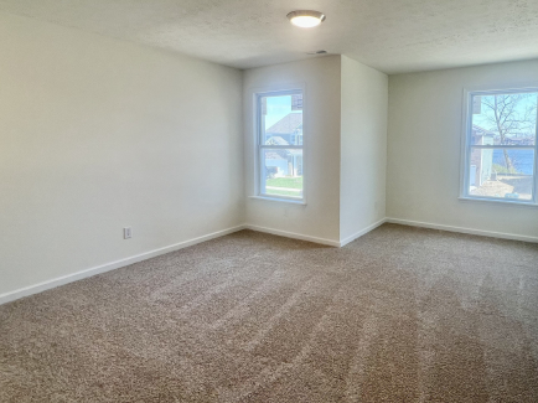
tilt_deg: -5.6
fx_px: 311
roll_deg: -0.2
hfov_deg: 81.0
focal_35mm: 20
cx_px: 317
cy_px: 176
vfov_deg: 65.7
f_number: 1.8
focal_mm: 1.57
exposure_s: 1/120
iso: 32
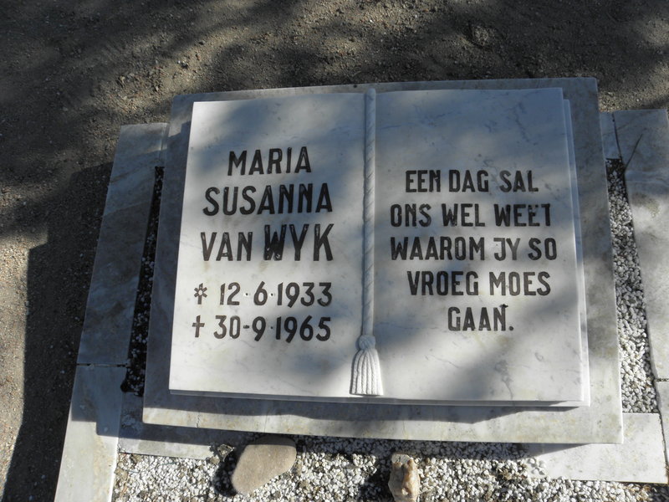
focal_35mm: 27
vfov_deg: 51.4
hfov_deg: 65.3
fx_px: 522
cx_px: 334
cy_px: 251
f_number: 5.6
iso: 64
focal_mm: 4.83
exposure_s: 1/400
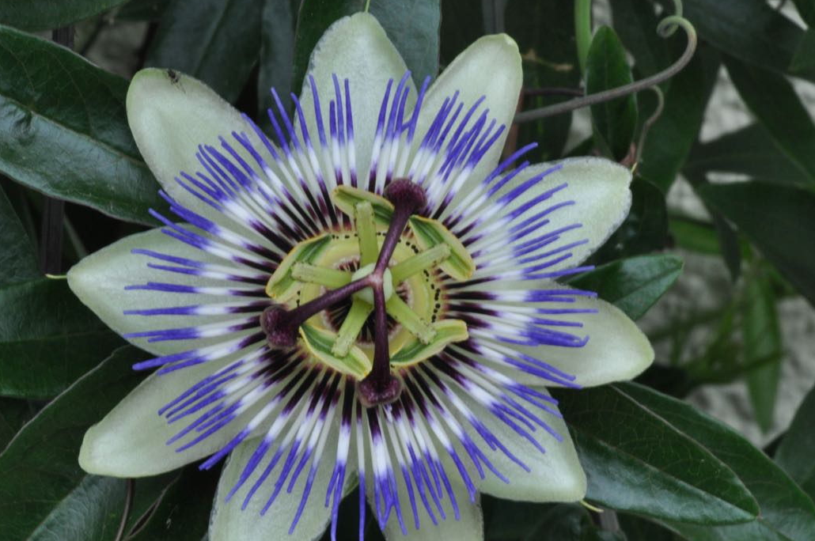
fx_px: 3359
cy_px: 306
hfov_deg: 13.8
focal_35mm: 149
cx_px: 358
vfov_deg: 9.2
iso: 800
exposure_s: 1/20
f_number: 36
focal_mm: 85
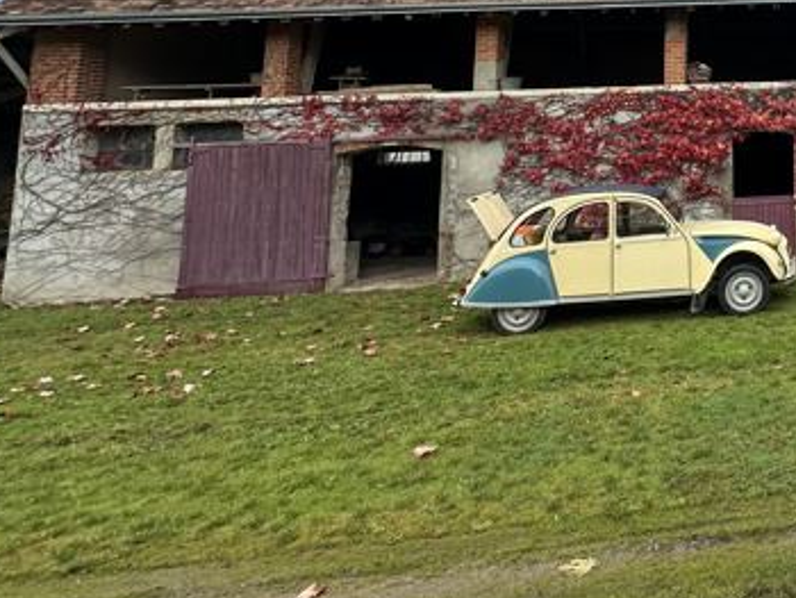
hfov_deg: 45.3
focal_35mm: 32
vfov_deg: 40.0
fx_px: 736
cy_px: 32
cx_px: 841
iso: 40
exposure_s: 1/707
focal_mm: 2.22
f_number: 2.2
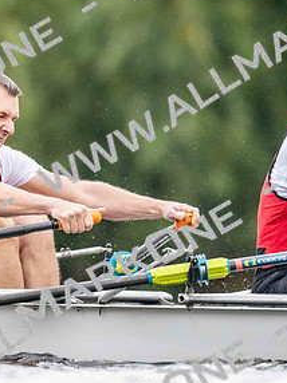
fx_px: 12975
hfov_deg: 1.3
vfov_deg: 1.7
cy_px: 196
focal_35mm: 1172
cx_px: 203
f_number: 4
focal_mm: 600
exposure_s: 1/2500
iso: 7200
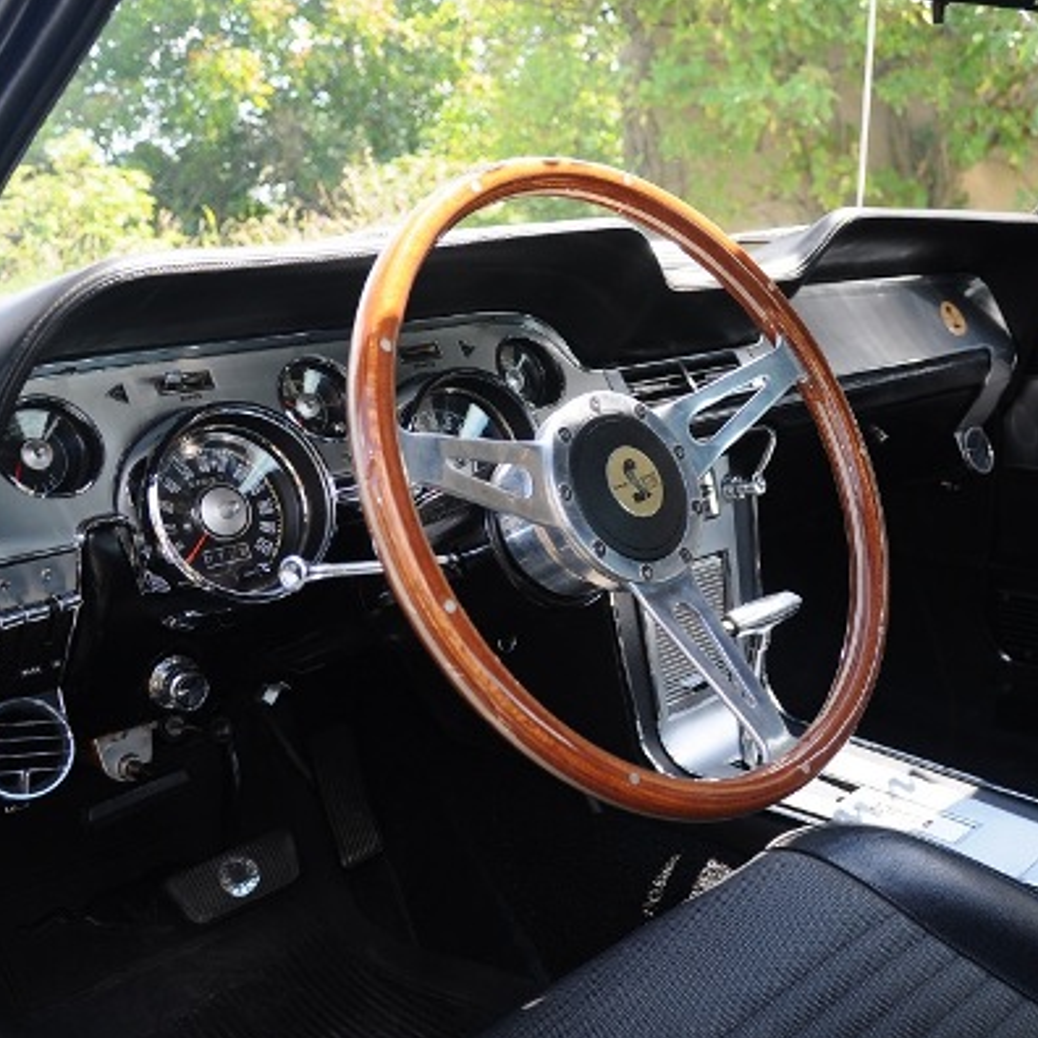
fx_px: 1255
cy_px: 497
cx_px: 723
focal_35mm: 37
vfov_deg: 44.9
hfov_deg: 44.0
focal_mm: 18
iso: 200
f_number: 3.5
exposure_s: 1/50
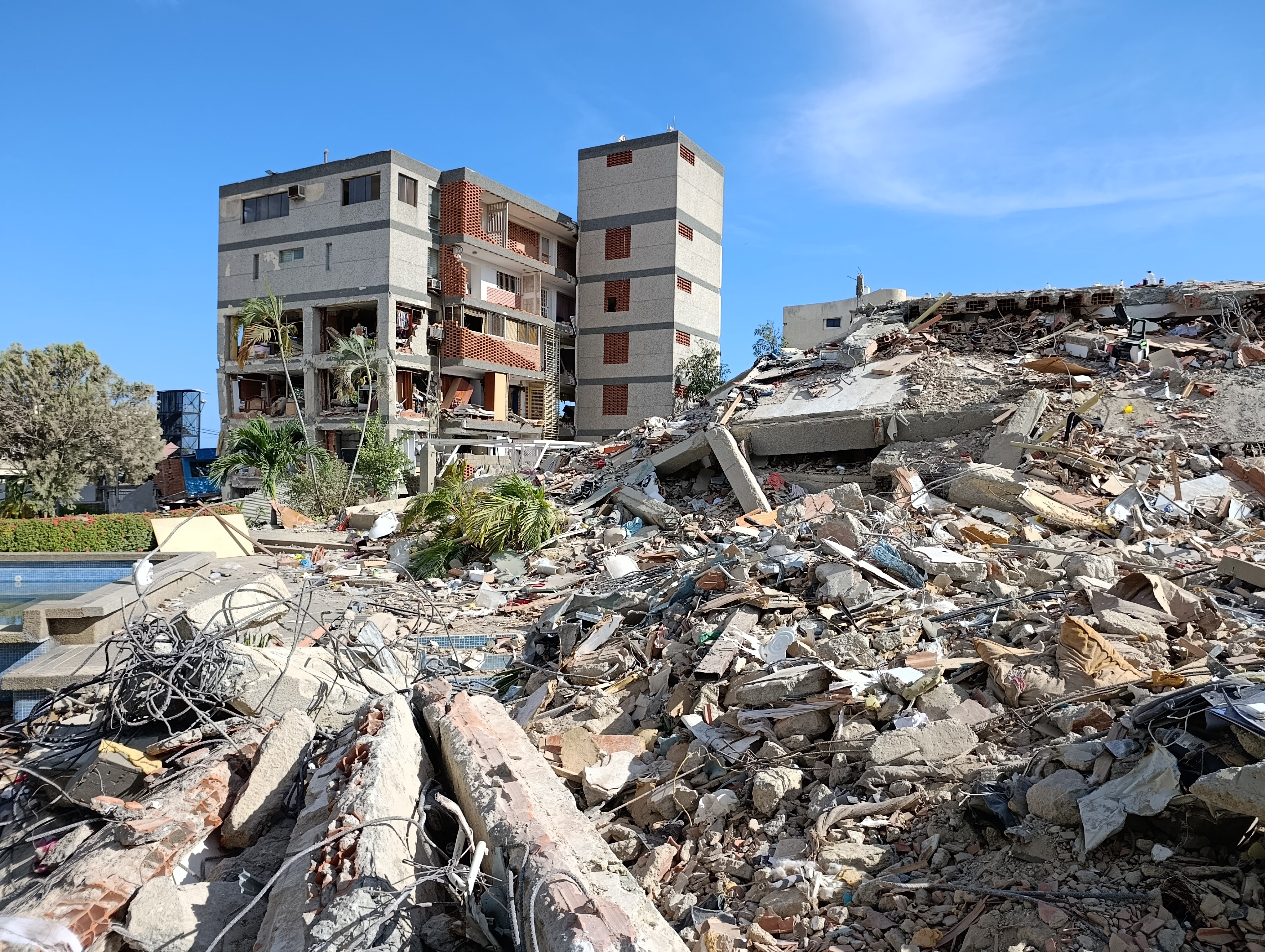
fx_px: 842
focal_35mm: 23
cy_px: 476
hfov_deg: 73.8
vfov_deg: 59.0
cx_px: 632
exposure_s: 1/571
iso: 50
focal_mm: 6.11
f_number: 1.65
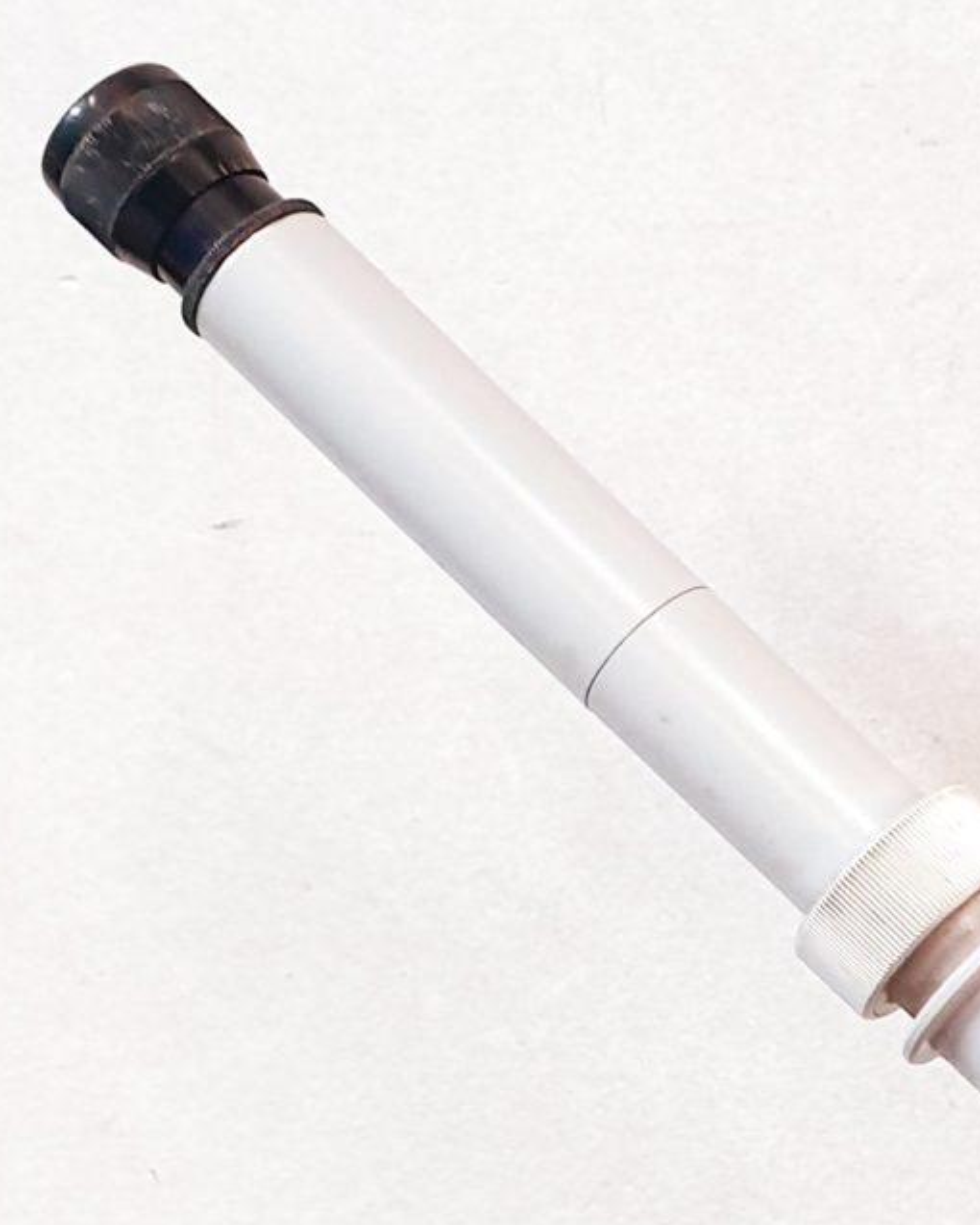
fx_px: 3696
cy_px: 1213
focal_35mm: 102
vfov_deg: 18.3
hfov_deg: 13.8
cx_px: 1637
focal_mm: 4.3
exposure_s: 1/33
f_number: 2.4
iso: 320
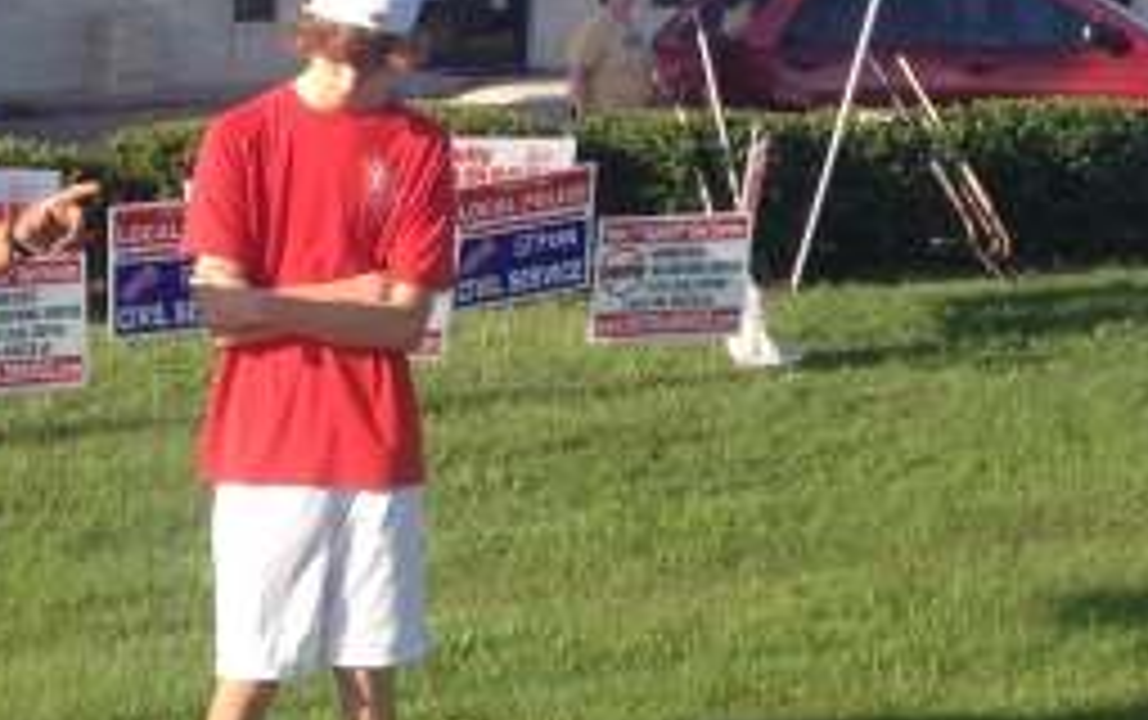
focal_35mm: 93
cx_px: -63
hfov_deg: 21.3
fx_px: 2913
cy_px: 454
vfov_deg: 14.1
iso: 50
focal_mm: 4.28
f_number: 2.4
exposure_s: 1/800
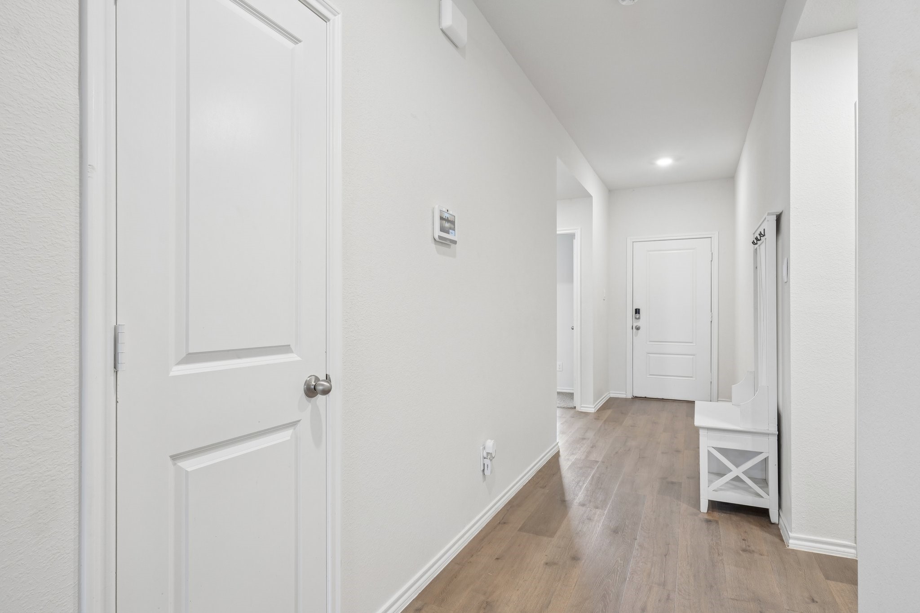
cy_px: 306
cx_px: 460
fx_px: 460
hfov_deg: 90.0
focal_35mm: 18
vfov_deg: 67.4
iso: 400
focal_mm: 18
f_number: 8
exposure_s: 1/10
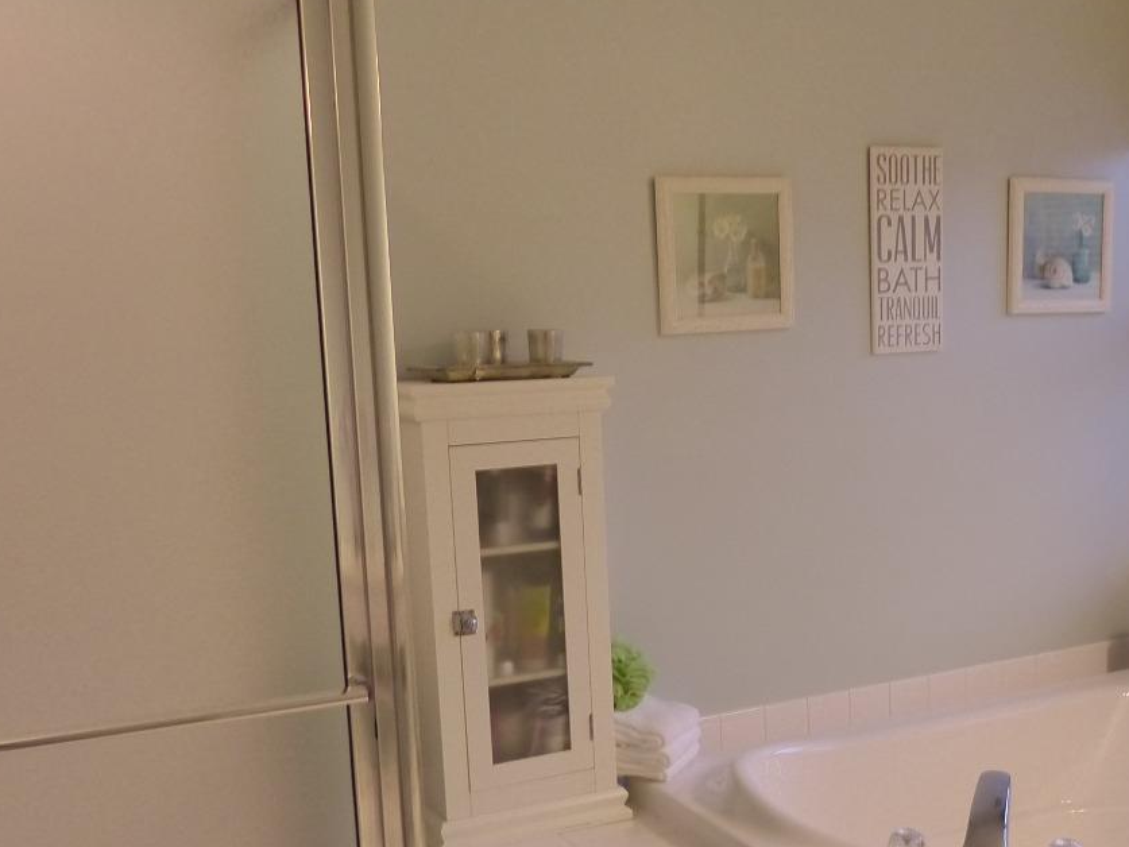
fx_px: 1403
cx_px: 759
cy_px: 562
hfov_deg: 43.2
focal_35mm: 43
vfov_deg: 33.3
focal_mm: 4.5
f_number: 2.8
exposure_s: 1/80
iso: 400
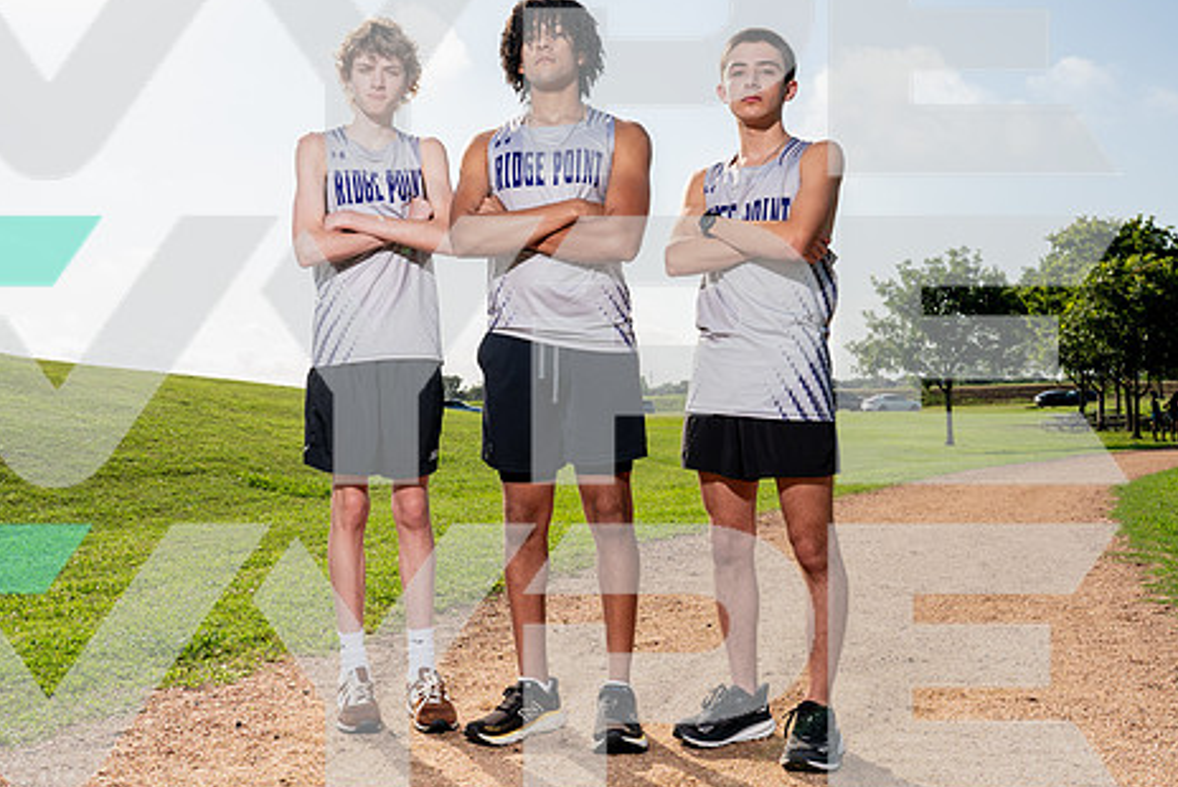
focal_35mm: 35
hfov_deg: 54.1
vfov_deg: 37.9
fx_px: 1146
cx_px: 482
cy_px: 352
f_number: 8
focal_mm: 28
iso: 100
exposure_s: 1/250
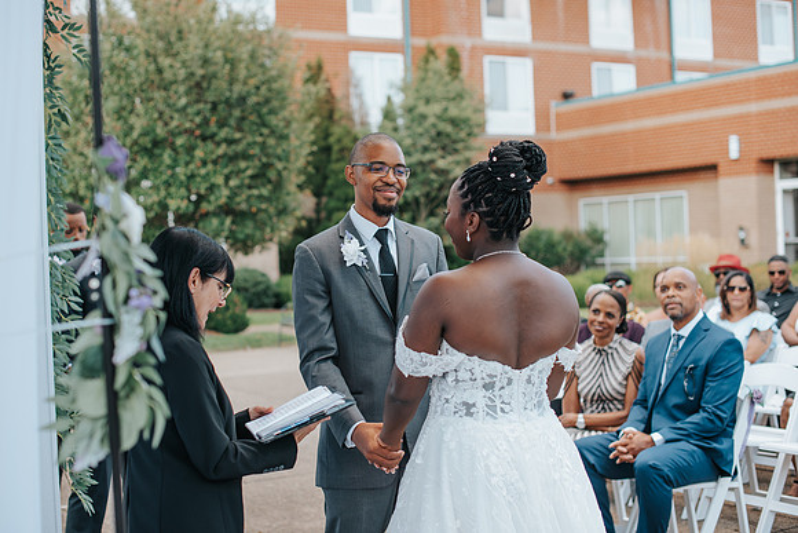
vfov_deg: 24.8
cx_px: 364
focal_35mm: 55
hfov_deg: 36.4
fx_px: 1212
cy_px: 243
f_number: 2.5
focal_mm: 50
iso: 200
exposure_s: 1/500
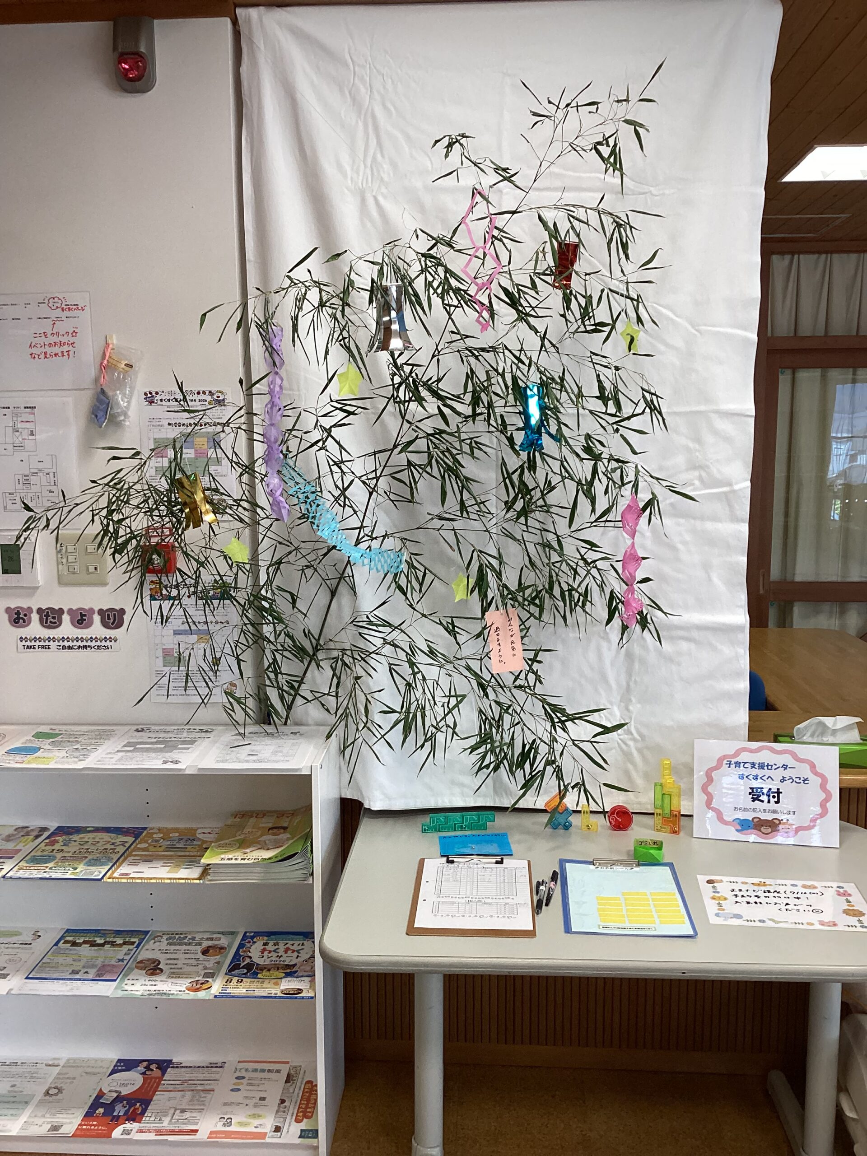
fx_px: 1035
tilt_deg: -7.7
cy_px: 578
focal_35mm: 31
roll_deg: -0.1
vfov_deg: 58.4
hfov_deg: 45.4
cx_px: 434
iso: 64
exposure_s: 1/120
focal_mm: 3.3
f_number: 2.4
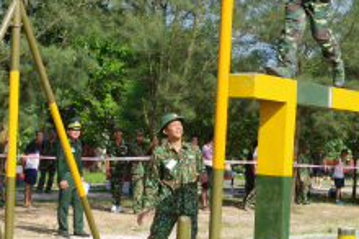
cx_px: 276
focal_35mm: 90
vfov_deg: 15.1
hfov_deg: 22.4
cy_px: 87
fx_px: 896
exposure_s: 1/400
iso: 400
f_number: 8
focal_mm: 24
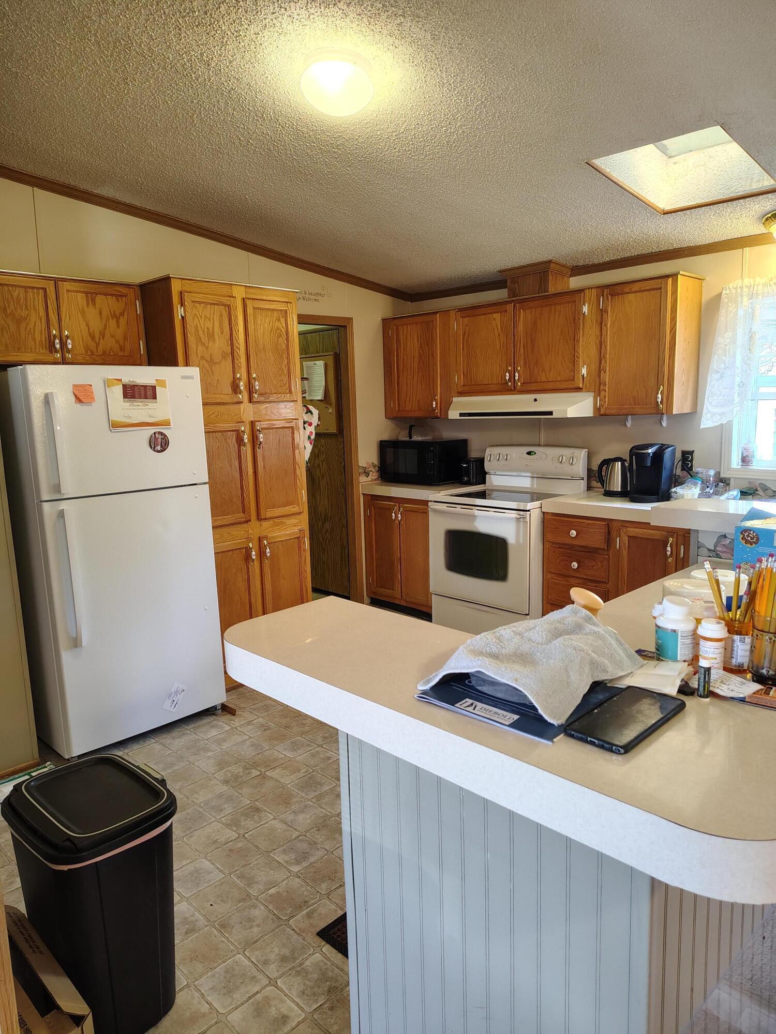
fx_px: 717
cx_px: 388
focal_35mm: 24
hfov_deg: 56.8
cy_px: 517
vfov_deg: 71.6
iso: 802
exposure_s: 1/60
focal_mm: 5.56
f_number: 1.8
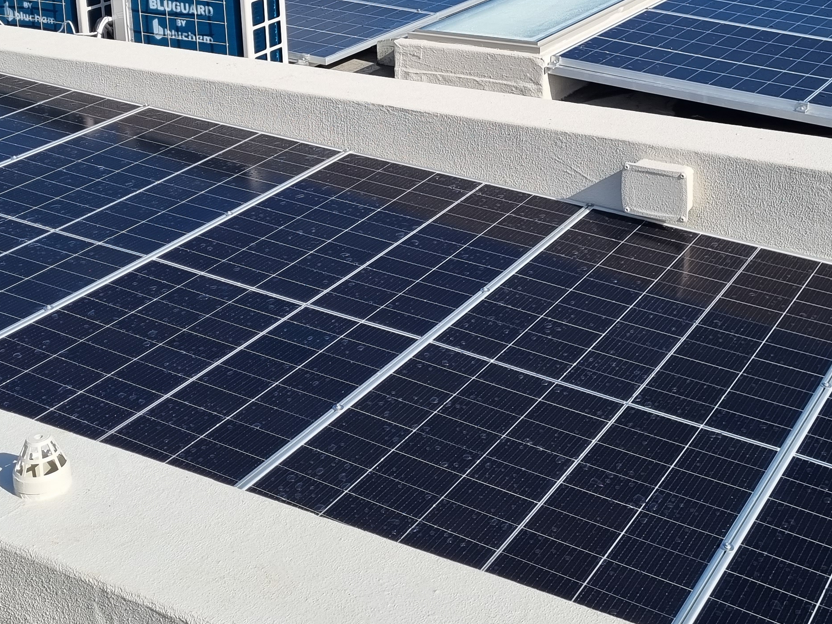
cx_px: 435
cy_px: 1
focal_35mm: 56
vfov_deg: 24.9
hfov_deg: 34.3
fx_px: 1346
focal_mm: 5.4
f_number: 1.8
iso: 50
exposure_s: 1/2896
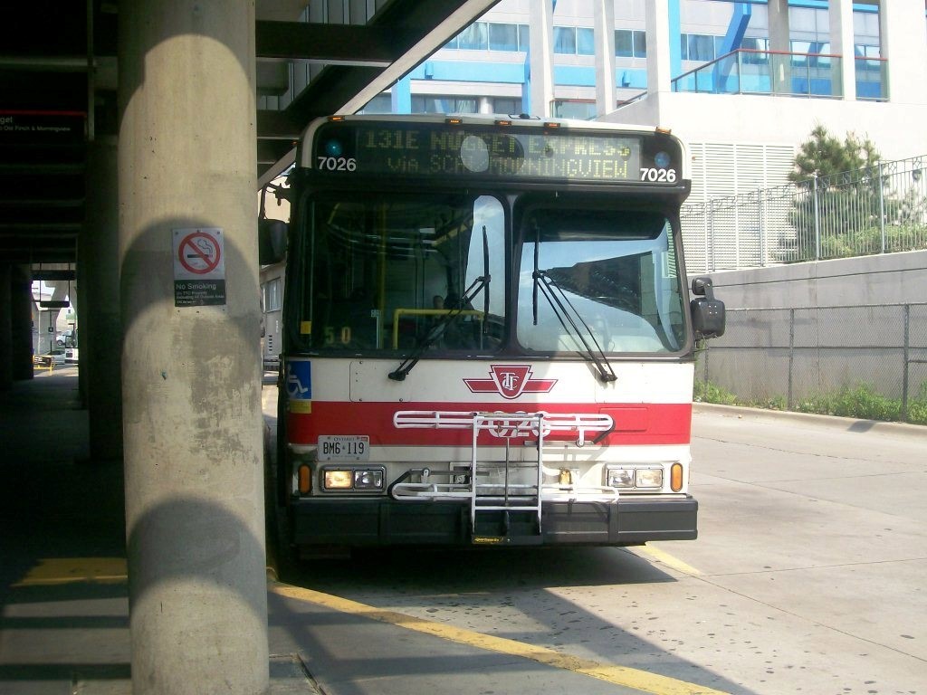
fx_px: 964
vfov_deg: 39.7
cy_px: 348
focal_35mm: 36
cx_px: 464
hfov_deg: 51.4
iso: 80
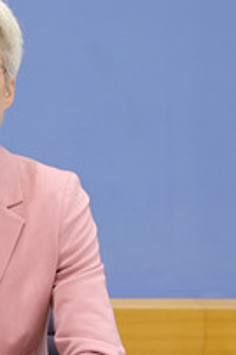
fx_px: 788
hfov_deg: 16.3
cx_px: -50
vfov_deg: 25.3
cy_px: 227
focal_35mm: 80
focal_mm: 36
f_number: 5
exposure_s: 1/400
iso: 3200
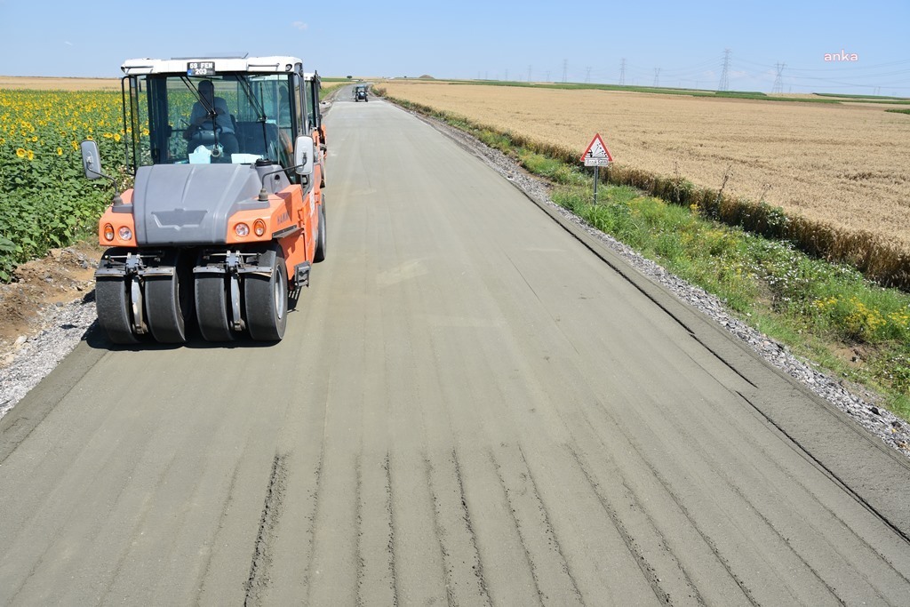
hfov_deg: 67.4
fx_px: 683
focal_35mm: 27
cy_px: 304
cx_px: 455
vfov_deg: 47.9
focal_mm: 18
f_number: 8
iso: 100
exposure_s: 1/250
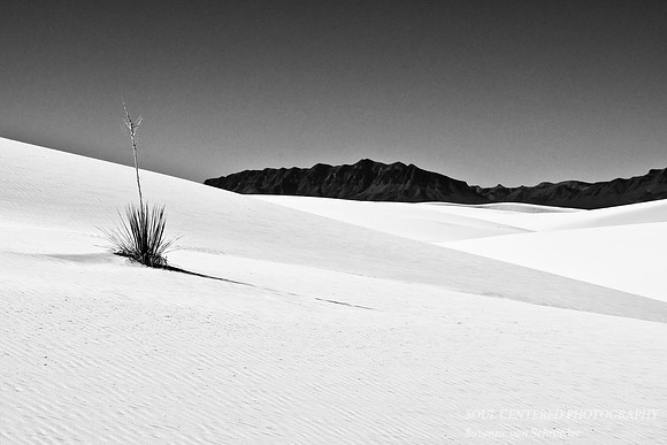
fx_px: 2085
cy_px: 222
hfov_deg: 18.2
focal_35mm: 112
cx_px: 334
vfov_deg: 12.2
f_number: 16
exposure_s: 1/500
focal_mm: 75
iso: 200
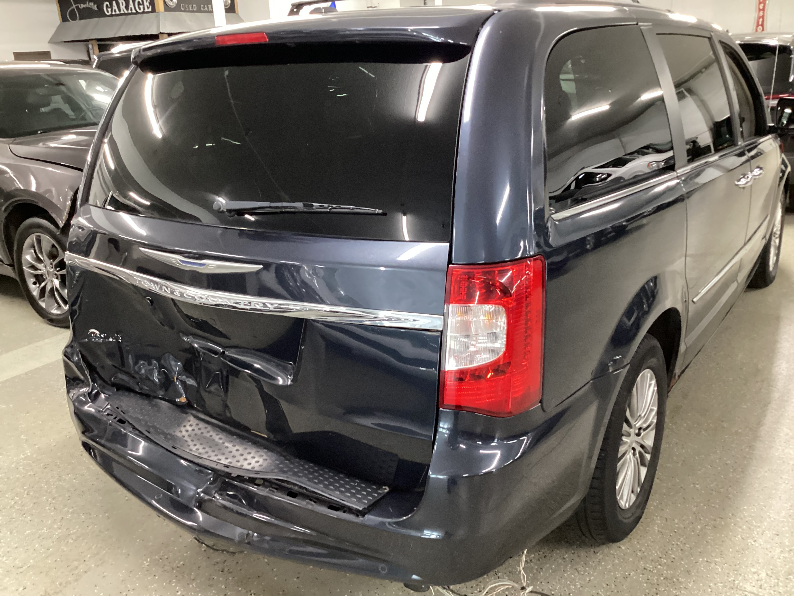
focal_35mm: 31
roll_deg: +1.6
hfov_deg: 58.4
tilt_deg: -19.0
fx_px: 711
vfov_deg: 45.4
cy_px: 298
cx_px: 397
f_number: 2.4
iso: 400
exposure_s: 1/25
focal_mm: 3.3
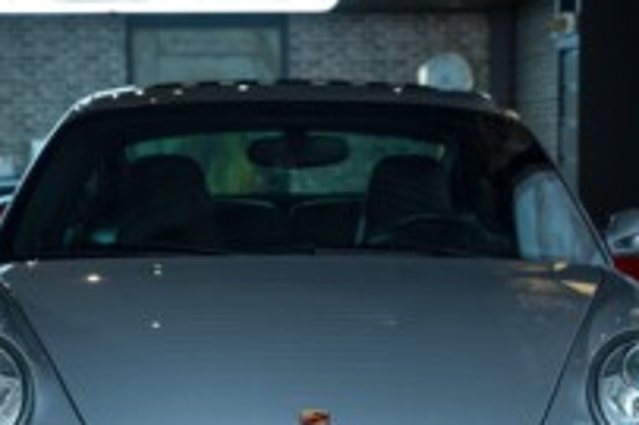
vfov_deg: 10.1
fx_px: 2394
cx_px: 315
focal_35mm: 135
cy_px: 384
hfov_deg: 15.2
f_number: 4
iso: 100
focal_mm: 70
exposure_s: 1/13
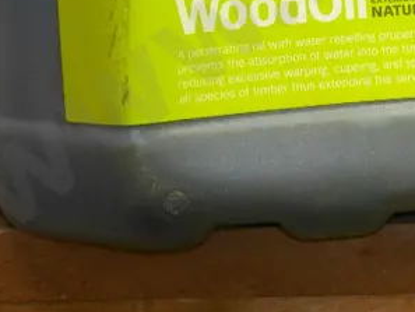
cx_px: 553
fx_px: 2315
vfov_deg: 7.5
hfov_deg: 10.0
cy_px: -222
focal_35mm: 193
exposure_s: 1/60
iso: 3200
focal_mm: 28
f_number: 5.4
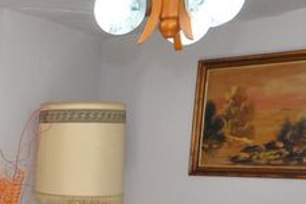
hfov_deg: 29.0
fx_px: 527
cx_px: -38
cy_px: 238
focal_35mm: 62
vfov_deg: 20.6
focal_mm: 10
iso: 400
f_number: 4.5
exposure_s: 1/80
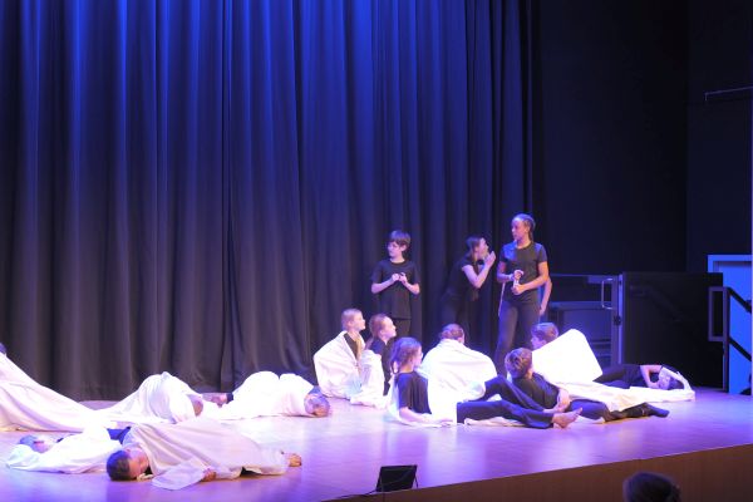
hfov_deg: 33.4
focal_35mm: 60
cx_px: 376
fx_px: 1255
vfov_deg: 22.6
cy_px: 251
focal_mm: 60
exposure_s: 1/60
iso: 5000
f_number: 5.6
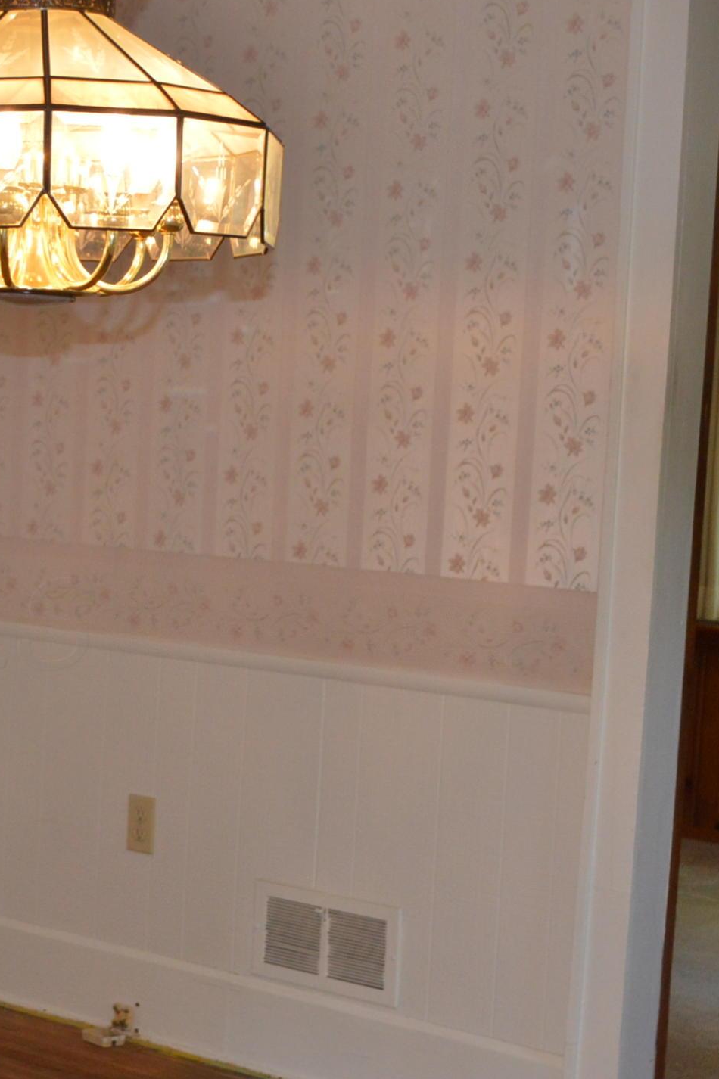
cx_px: -132
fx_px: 2458
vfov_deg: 24.7
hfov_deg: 16.0
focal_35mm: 82
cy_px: 623
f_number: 5
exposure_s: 1/100
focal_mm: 26
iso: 800
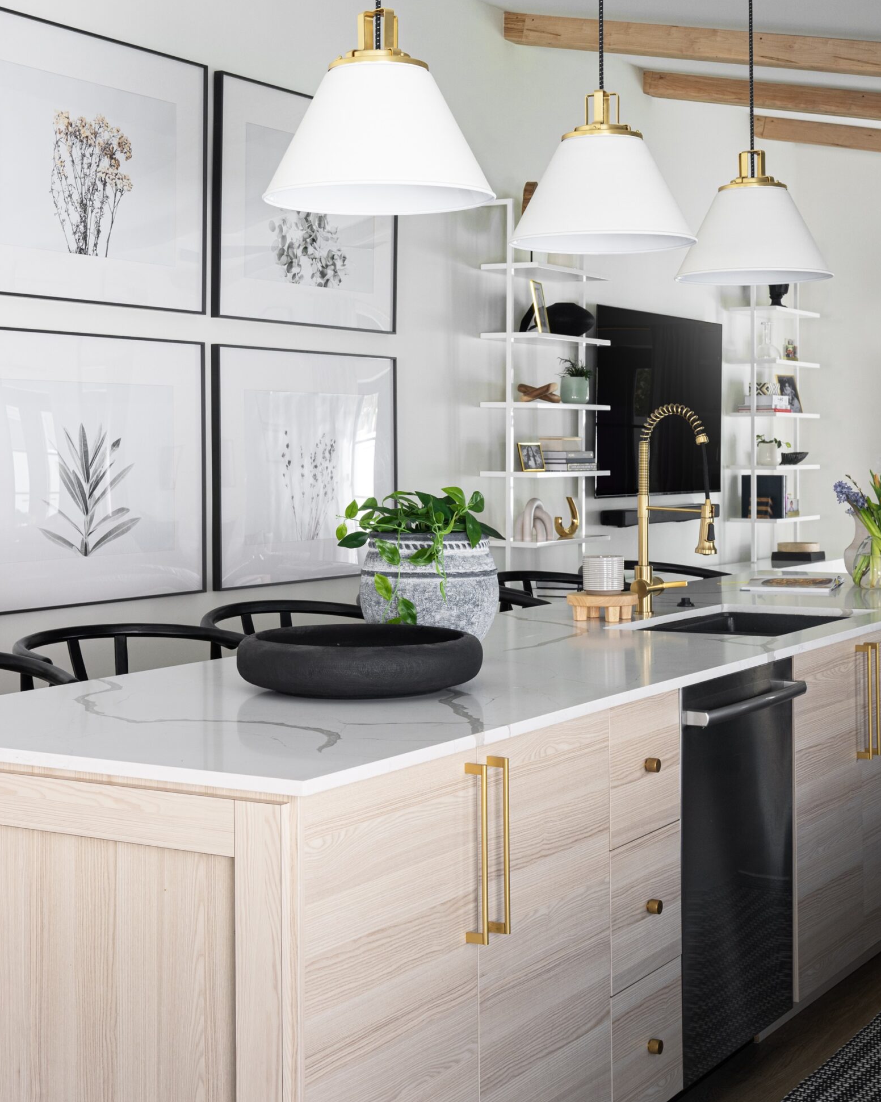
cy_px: 424
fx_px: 1695
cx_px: 415
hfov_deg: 29.1
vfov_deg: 35.8
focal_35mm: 52
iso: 125
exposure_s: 1/8
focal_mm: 28
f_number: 9
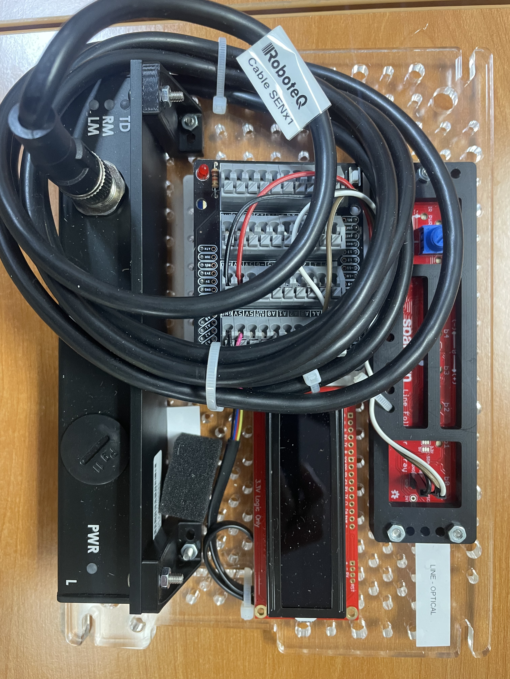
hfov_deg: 53.1
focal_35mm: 26
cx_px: 255
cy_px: 340
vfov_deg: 67.3
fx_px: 511
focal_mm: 4.2
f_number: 1.6
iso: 400
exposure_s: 1/40
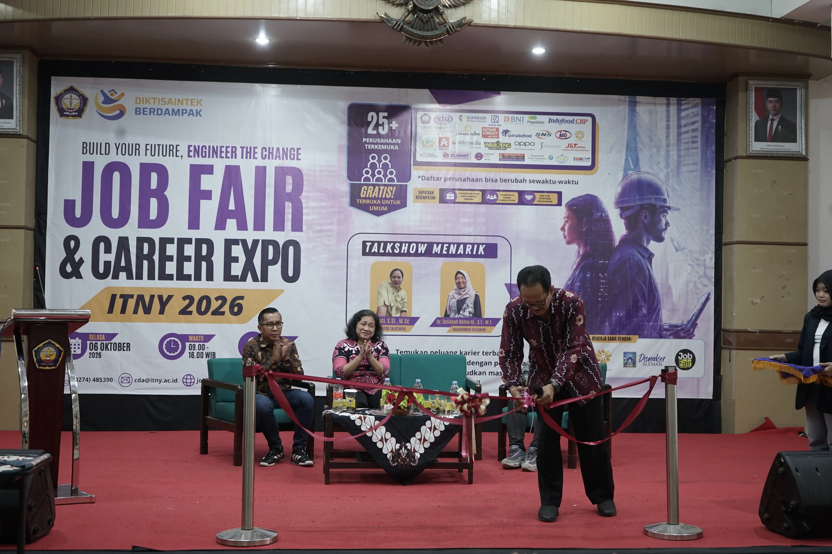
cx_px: 416
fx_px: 1063
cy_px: 277
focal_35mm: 46
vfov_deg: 29.2
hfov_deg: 42.7
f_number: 5.6
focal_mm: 46
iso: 640
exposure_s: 1/30
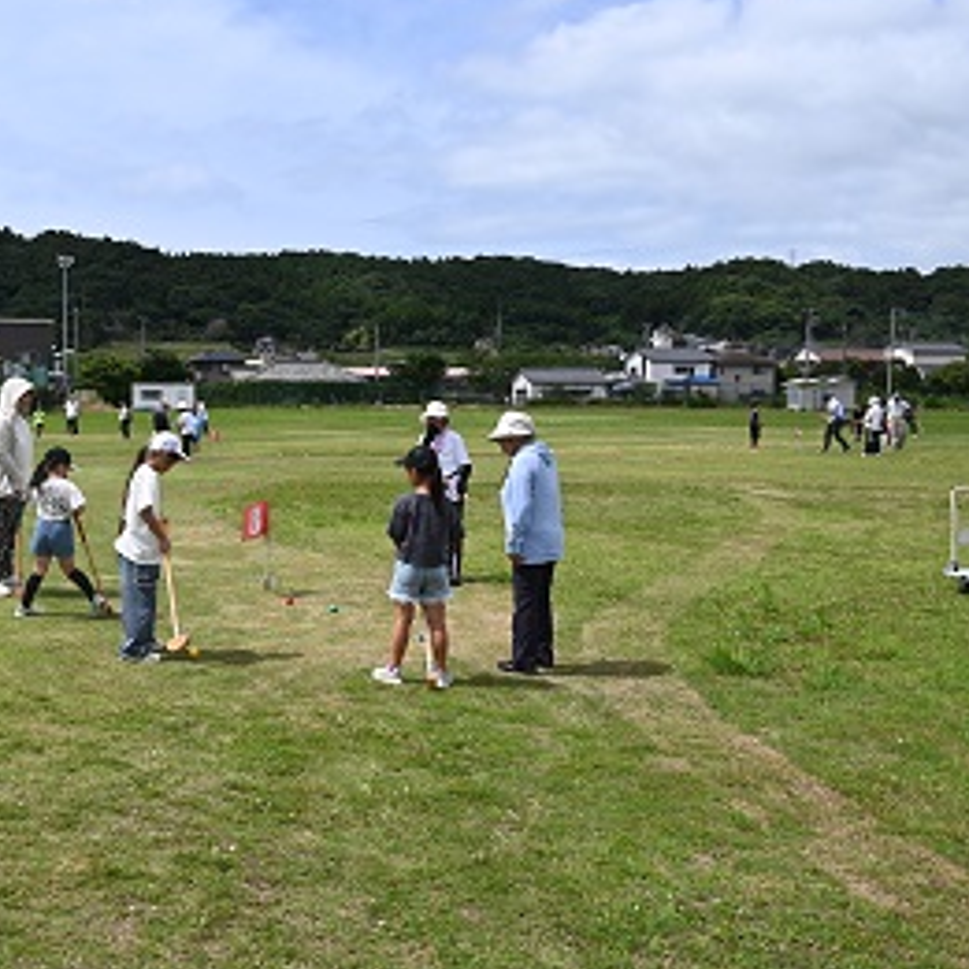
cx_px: 186
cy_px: 444
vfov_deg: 42.8
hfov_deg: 40.9
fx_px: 1235
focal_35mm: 39
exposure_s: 1/320
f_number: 9
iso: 100
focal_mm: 24
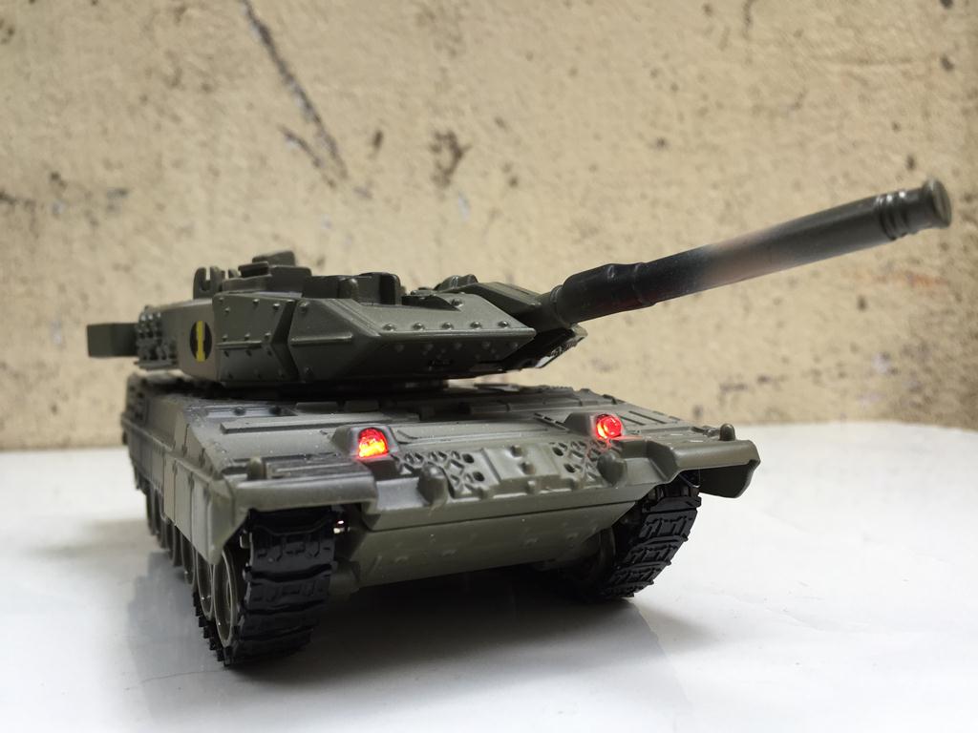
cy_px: 366
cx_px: 489
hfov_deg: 61.7
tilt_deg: -2.4
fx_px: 819
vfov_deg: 48.2
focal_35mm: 29
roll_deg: -0.5
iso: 32
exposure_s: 1/150
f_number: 2.2
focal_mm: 4.15
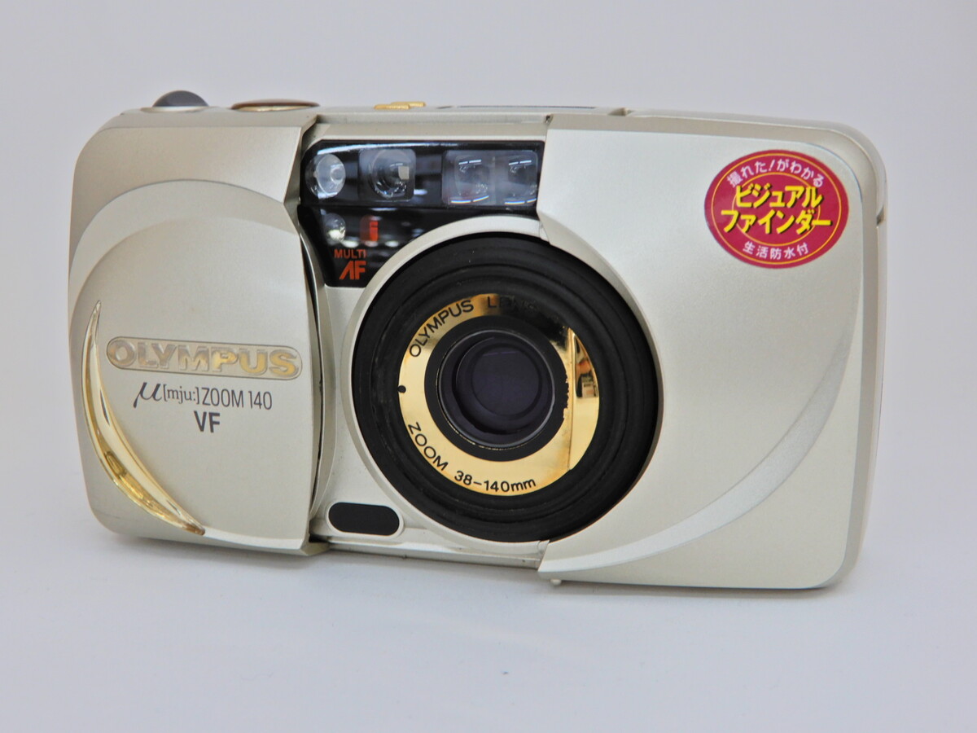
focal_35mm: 45
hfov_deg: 42.1
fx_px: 1270
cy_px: 366
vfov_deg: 32.2
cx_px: 488
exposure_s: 1/30
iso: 100
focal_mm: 8
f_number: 4
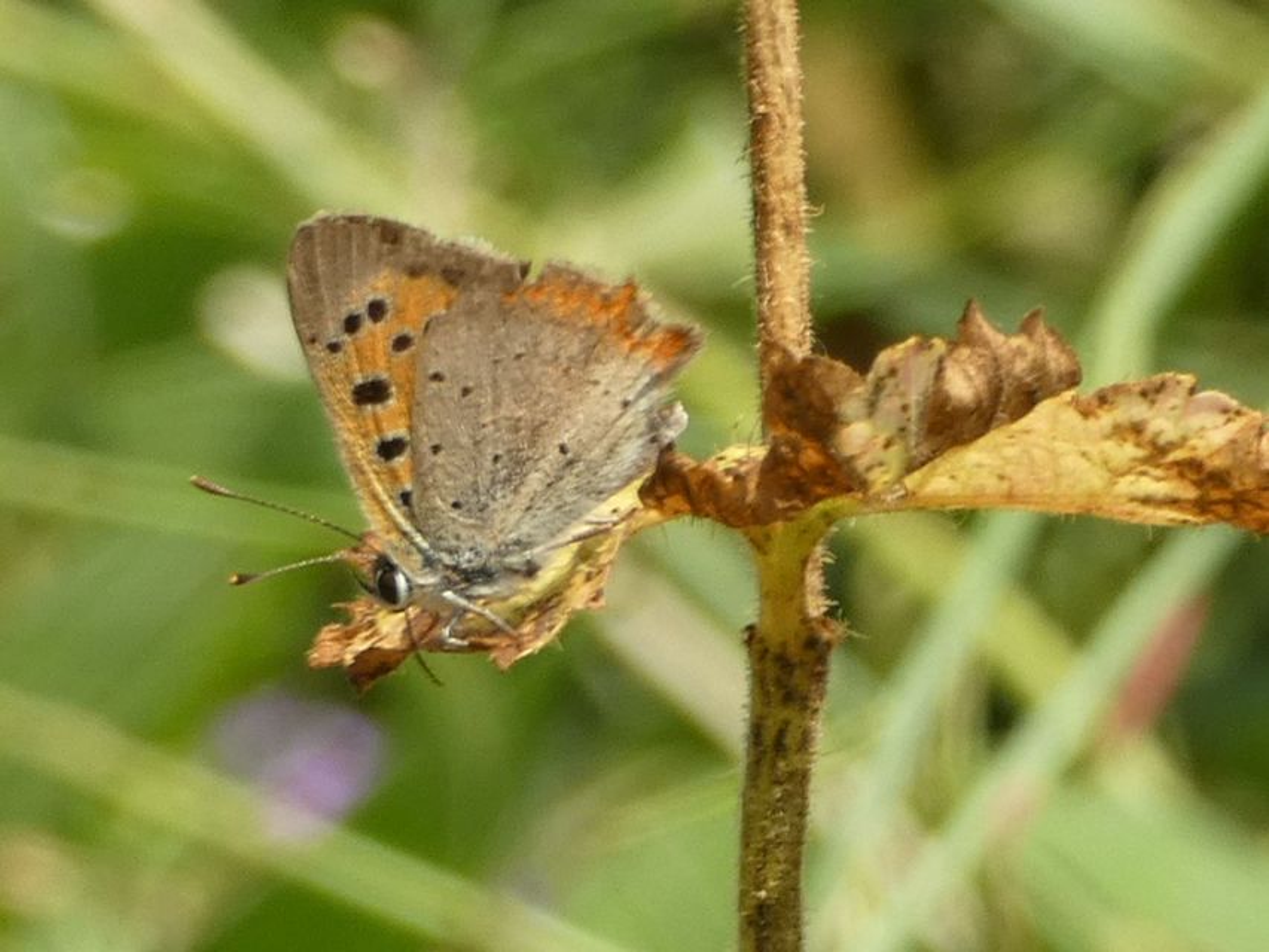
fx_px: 8653
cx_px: 634
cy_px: 476
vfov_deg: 6.3
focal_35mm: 236
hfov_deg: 8.4
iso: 80
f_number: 5.5
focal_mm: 42.3
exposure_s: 1/80
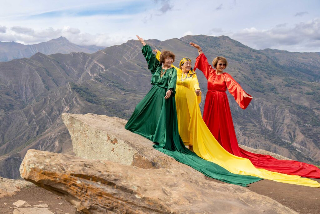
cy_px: 107
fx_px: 373
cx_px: 160
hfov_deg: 46.4
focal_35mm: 42
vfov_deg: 31.9
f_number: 4.5
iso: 100
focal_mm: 28
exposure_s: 1/640
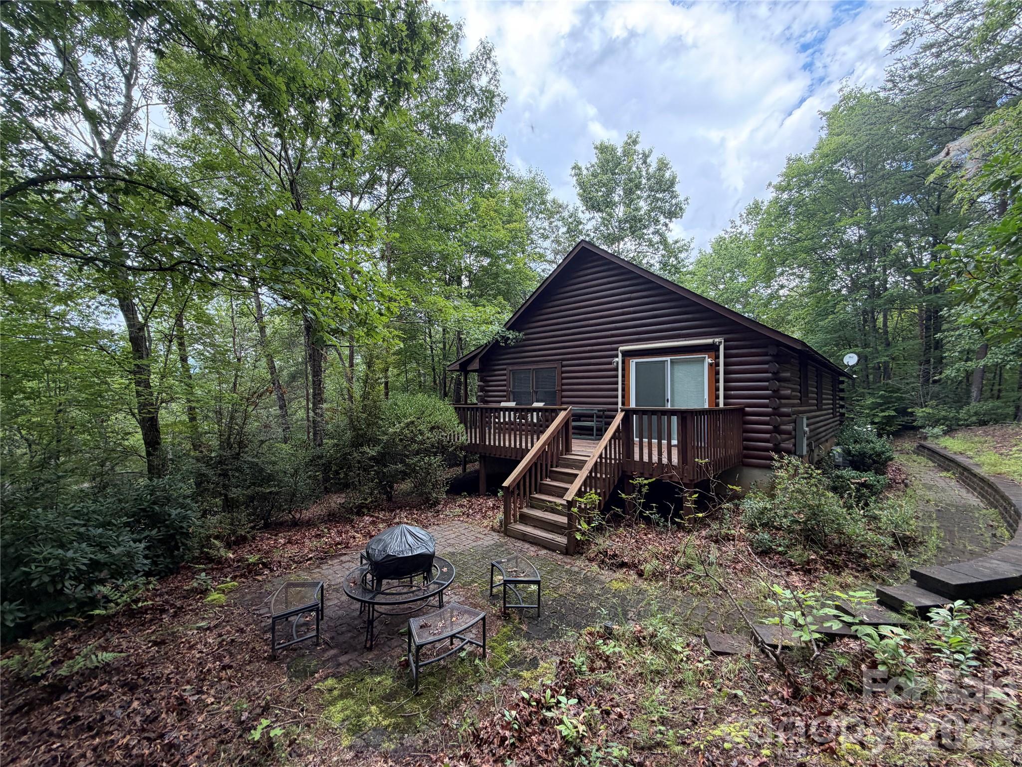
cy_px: 384
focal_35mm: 14
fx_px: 413
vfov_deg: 85.7
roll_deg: +0.2
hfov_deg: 102.1
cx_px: 511
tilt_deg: +1.5
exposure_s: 1/144
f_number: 2.2
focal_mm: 2.22
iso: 64
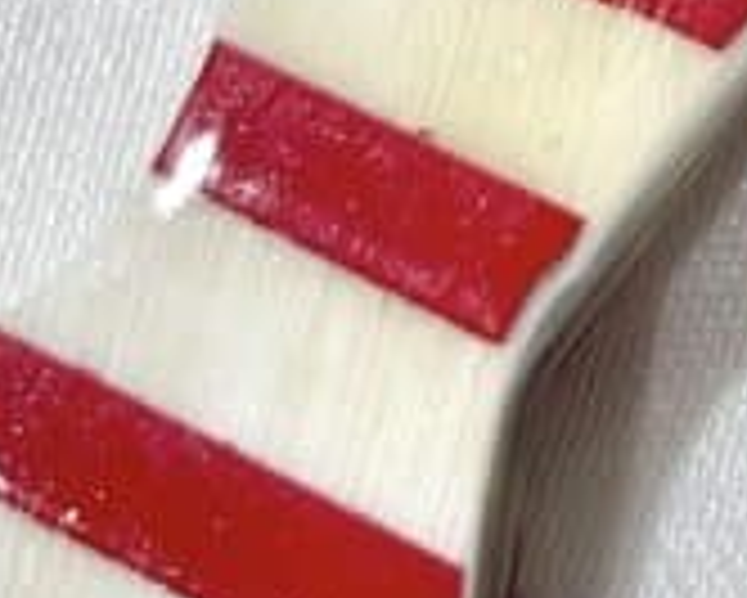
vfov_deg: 4.9
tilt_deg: -48.2
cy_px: -674
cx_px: 1246
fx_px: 6924
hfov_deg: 6.1
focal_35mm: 313
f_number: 1.6
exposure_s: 1/288
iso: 32
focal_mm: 5.96
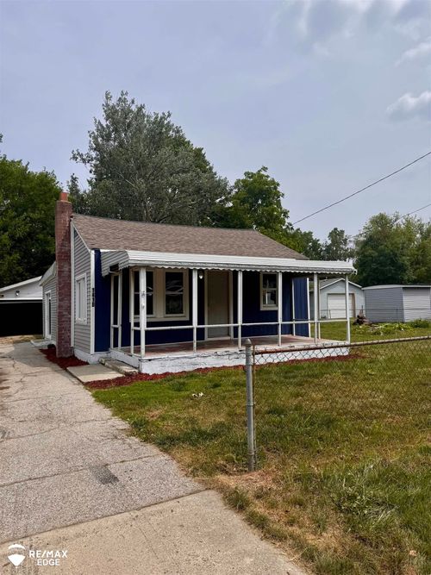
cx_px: 216
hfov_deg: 56.8
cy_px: 288
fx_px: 399
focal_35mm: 24
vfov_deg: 71.6
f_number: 1.78
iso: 80
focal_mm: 6.76
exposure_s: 1/7092
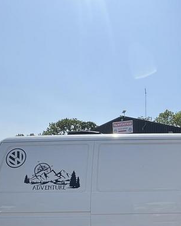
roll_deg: +2.8
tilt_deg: -9.7
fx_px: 214
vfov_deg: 52.4
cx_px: 186
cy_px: 178
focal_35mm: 32
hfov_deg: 39.6
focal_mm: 2.22
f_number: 2.2
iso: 50
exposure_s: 1/2208
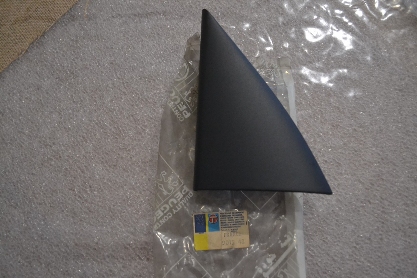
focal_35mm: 33
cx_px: 208
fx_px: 382
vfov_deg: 40.0
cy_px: 139
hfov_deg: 57.2
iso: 3200
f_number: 3.8
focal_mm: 22
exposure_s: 1/60
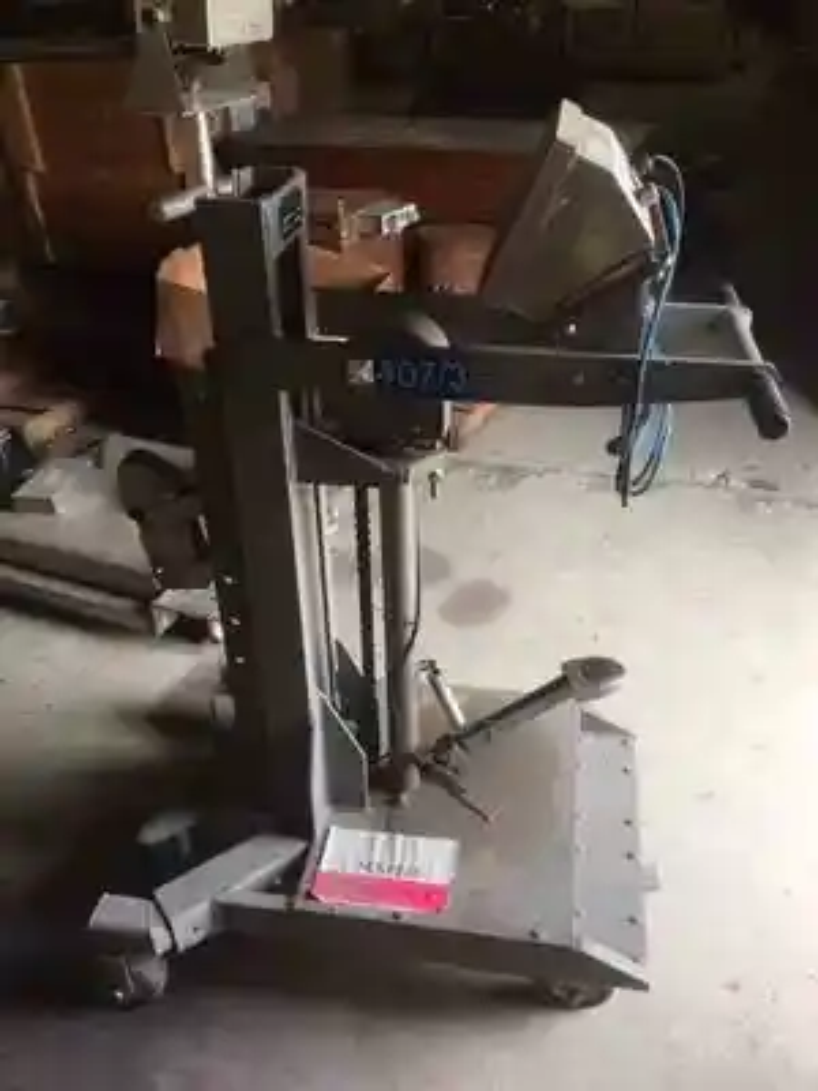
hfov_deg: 48.2
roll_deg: +1.2
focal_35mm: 29
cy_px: 546
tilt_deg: -31.6
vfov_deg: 61.7
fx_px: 914
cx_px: 409
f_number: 2.2
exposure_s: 1/30
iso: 25
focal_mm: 4.15
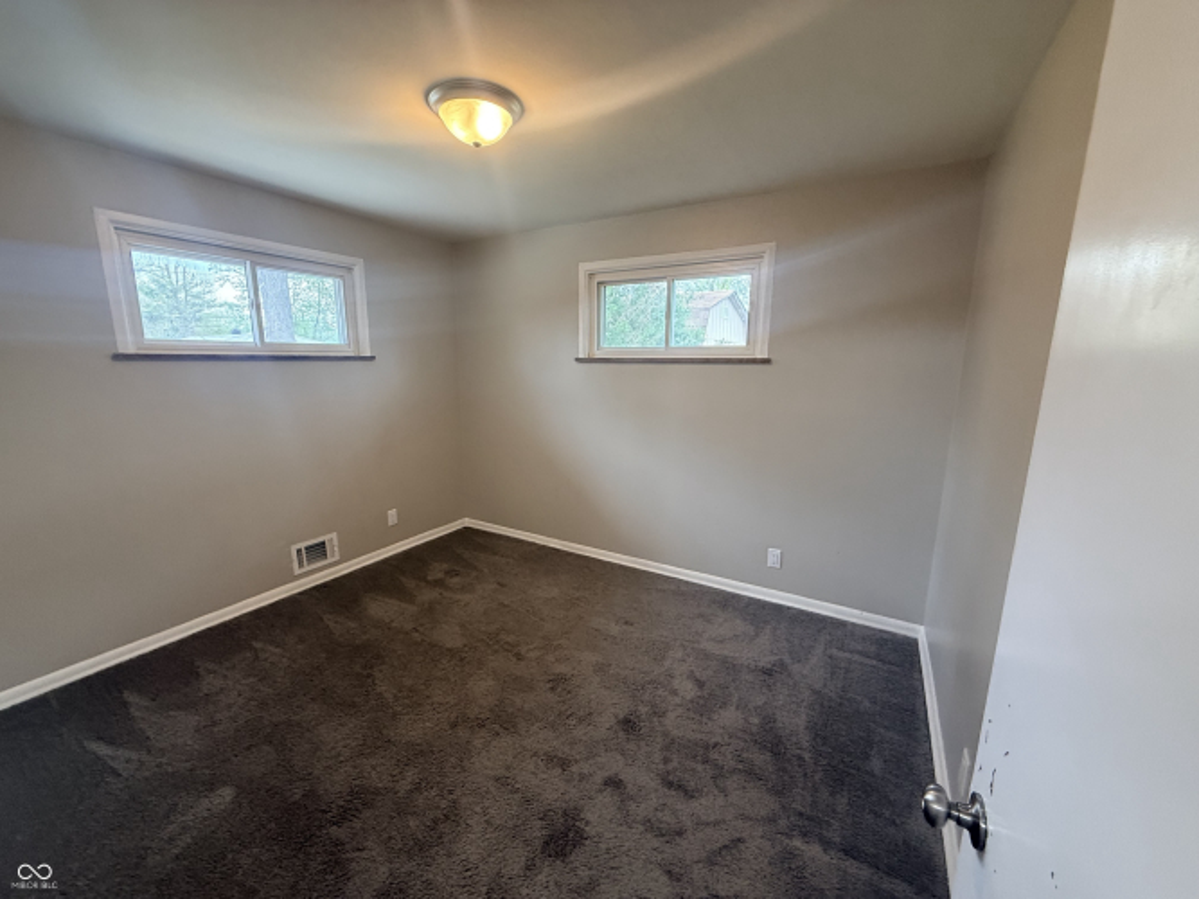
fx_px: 485
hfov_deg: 102.1
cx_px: 600
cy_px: 450
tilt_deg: -9.7
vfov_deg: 85.7
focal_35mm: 14
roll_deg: +0.6
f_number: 2.2
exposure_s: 1/120
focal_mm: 2.22
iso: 400
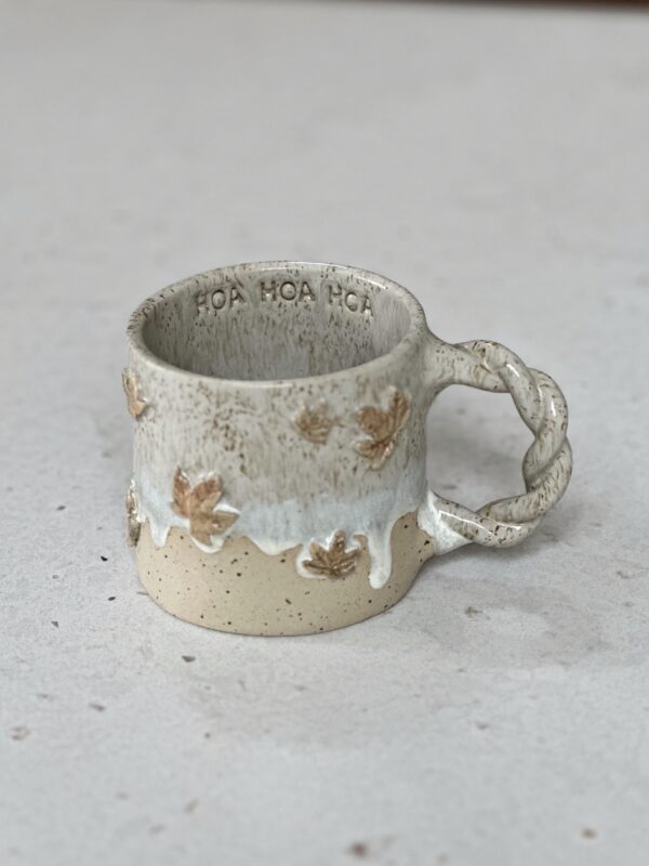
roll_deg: -2.4
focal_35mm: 77
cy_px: 433
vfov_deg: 25.3
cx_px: 324
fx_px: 1925
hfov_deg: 19.1
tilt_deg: -26.5
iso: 250
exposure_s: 1/121
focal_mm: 9
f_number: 2.8
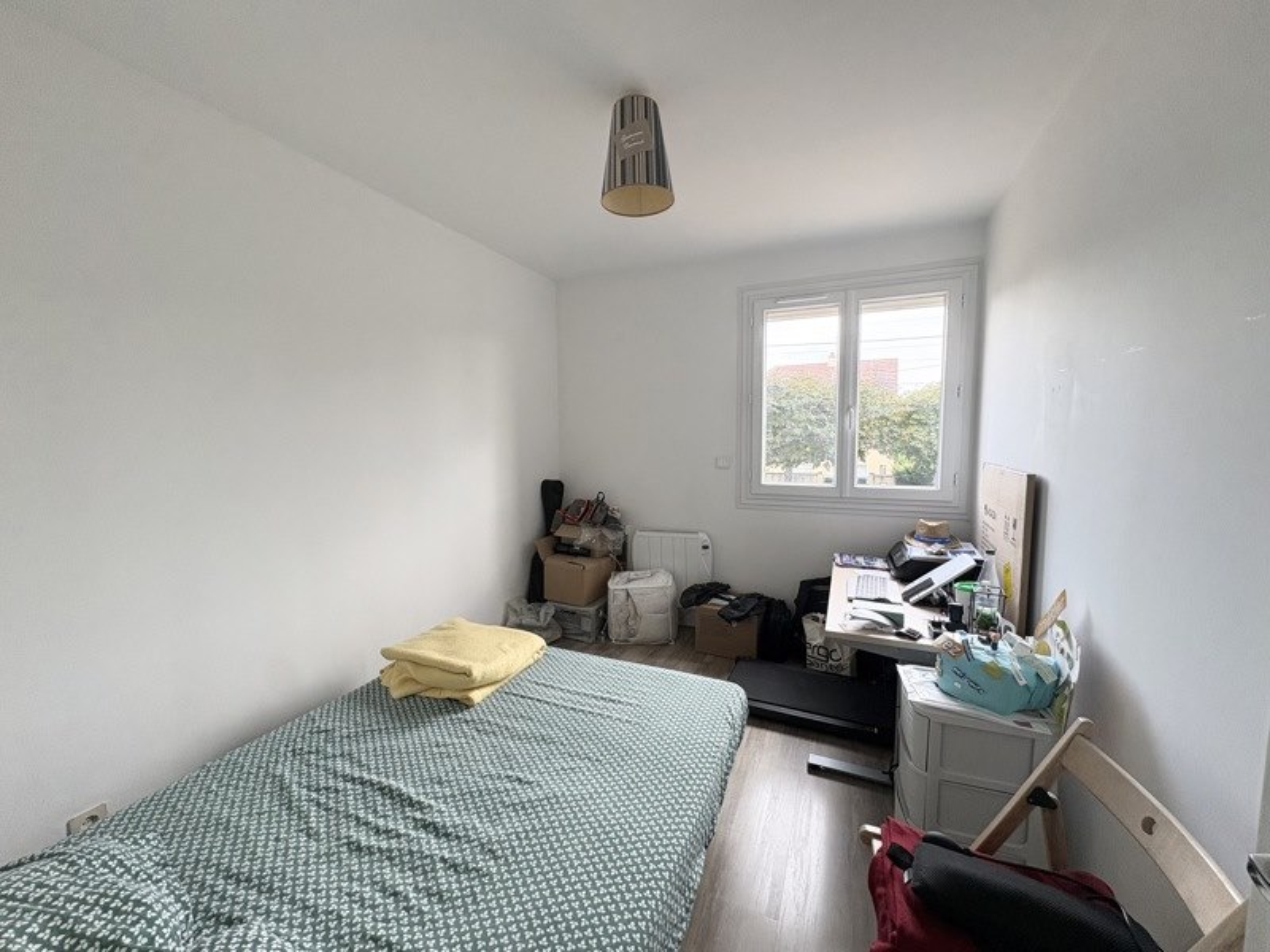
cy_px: 476
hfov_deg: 102.1
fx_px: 514
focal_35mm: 14
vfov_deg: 85.7
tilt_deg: -4.8
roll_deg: +0.3
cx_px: 635
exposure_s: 1/99
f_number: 2.2
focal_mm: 2.22
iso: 160
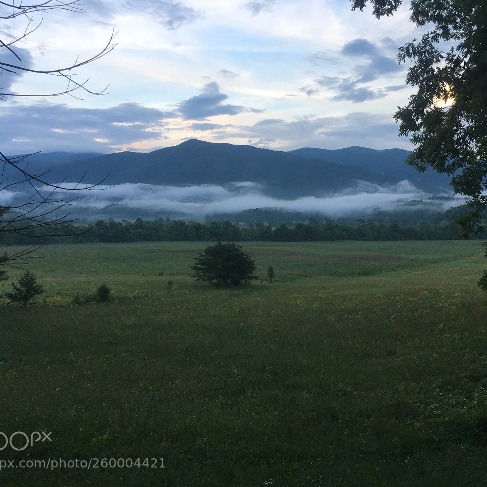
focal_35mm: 35
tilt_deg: -3.2
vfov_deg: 47.2
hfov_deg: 47.1
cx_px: 281
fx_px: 557
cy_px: 246
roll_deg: -0.9
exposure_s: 1/120
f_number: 2.2
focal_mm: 4.15
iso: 40
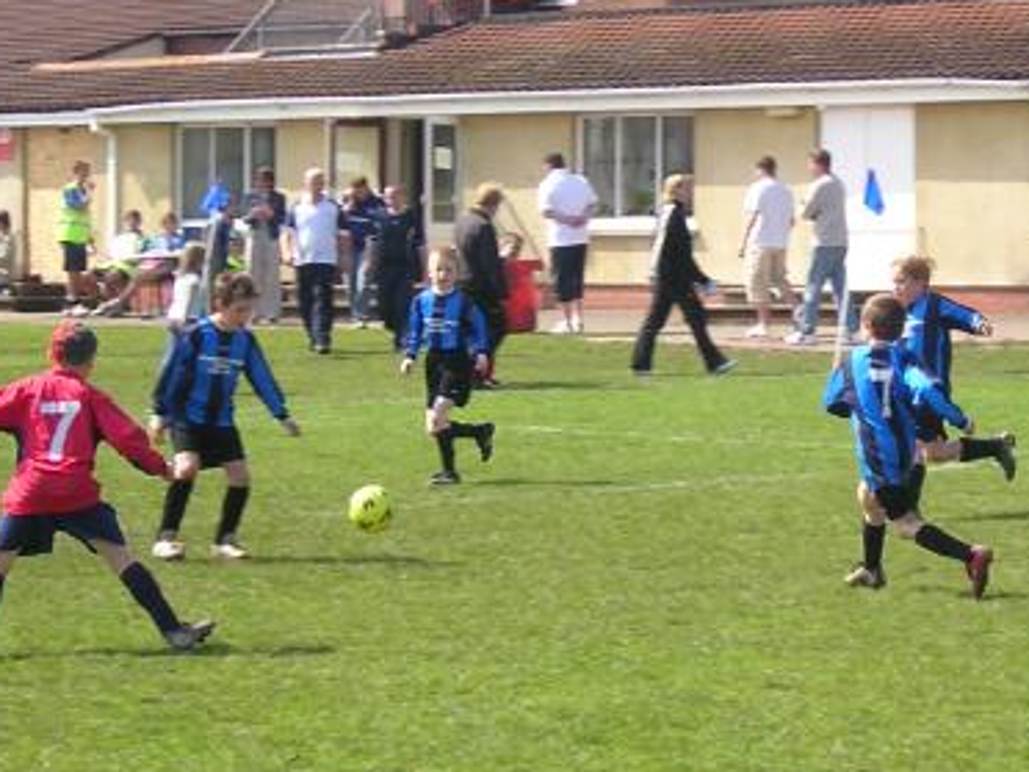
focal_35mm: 186
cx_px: 761
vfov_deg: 8.0
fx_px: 5529
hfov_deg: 10.6
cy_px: 315
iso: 100
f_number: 4.7
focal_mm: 14.1
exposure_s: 1/195
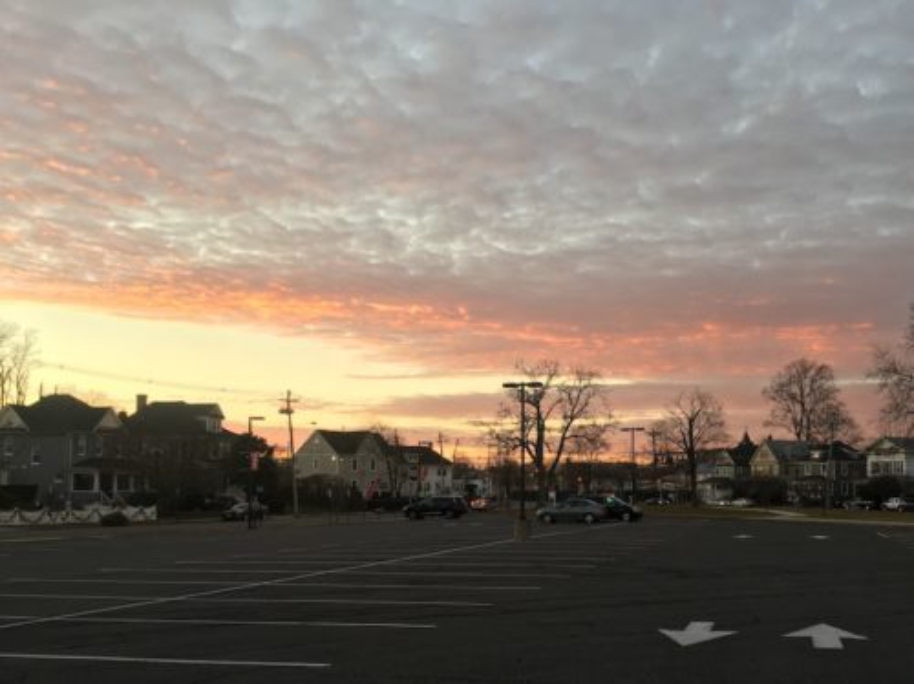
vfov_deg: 48.2
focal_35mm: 29
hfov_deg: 61.7
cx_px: 457
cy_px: 342
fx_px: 765
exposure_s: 1/120
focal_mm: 4.15
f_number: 2.2
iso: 40
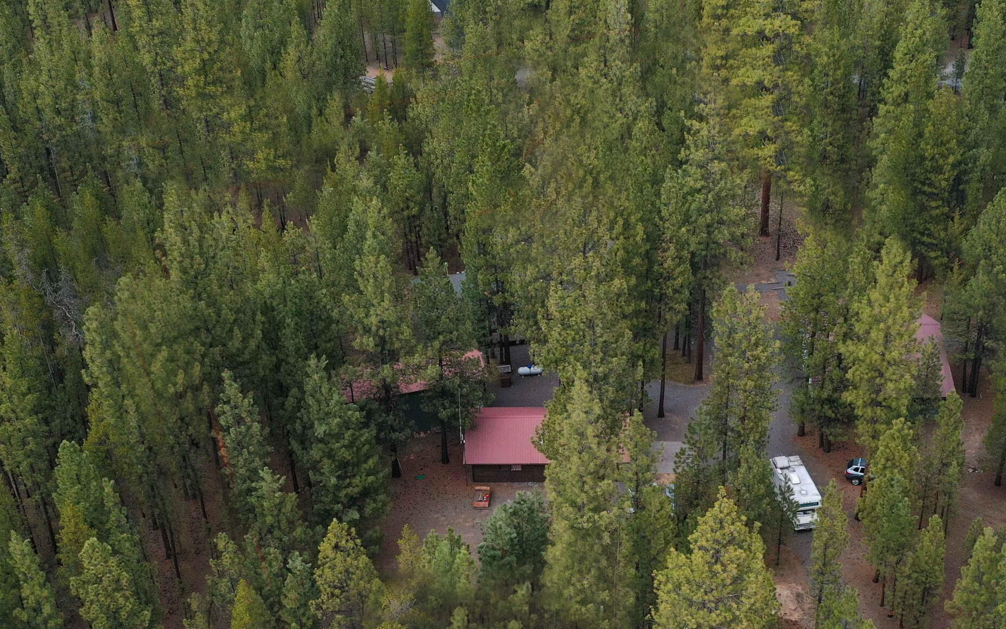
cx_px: 578
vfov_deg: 27.6
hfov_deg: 43.4
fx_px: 1261
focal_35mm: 46
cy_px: 480
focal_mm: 10.26
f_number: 5
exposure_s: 1/200
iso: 400
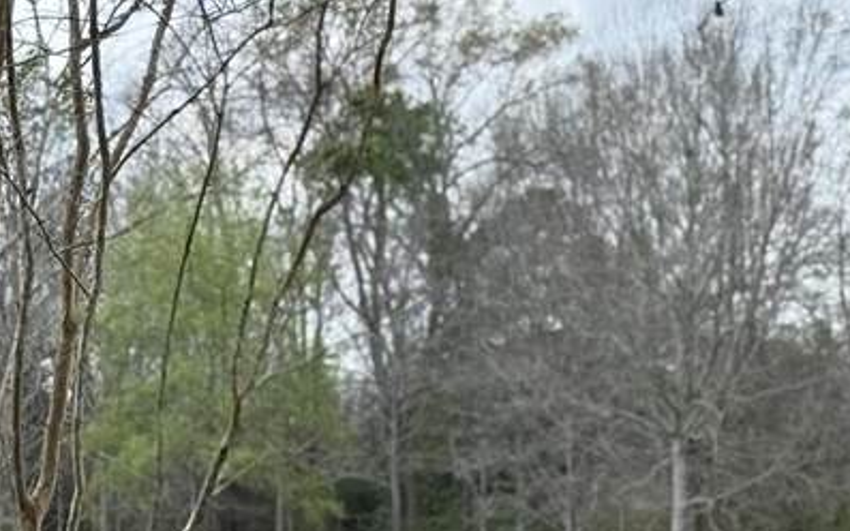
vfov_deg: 7.9
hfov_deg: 12.7
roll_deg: +0.5
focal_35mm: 164
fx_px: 3799
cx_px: 255
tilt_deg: -4.7
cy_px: 749
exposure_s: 1/2494
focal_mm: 6.76
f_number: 1.78
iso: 100
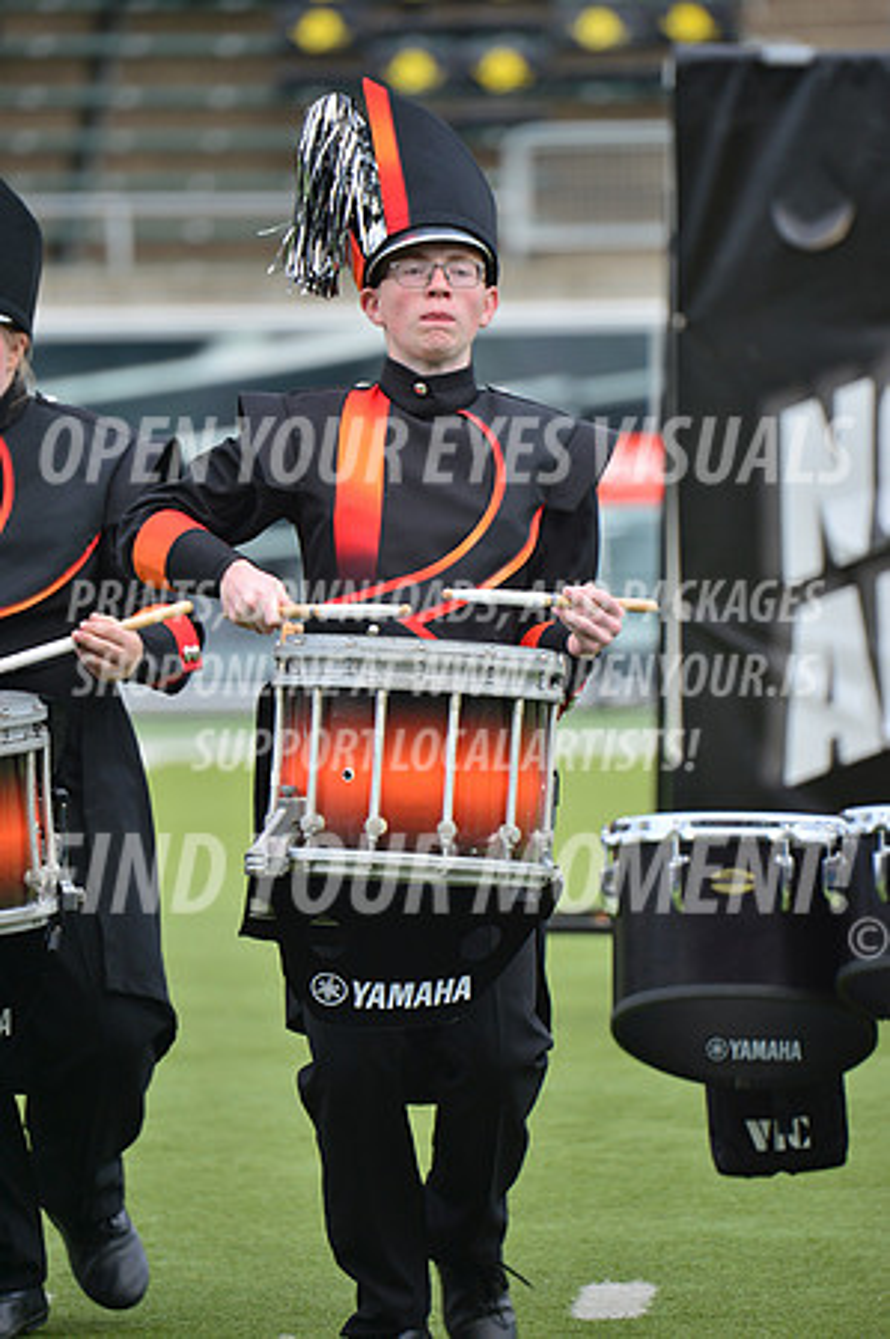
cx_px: 445
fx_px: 14123
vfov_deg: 5.4
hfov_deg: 3.6
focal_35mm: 380
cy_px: 670
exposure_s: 1/640
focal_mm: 380
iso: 200
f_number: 5.6
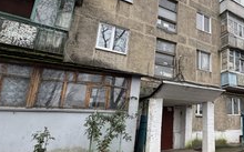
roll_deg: +2.1
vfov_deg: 45.9
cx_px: 212
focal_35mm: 27
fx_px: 179
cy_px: 80
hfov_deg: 59.9
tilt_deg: +18.1
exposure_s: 1/99
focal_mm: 2.22
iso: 200
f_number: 2.2
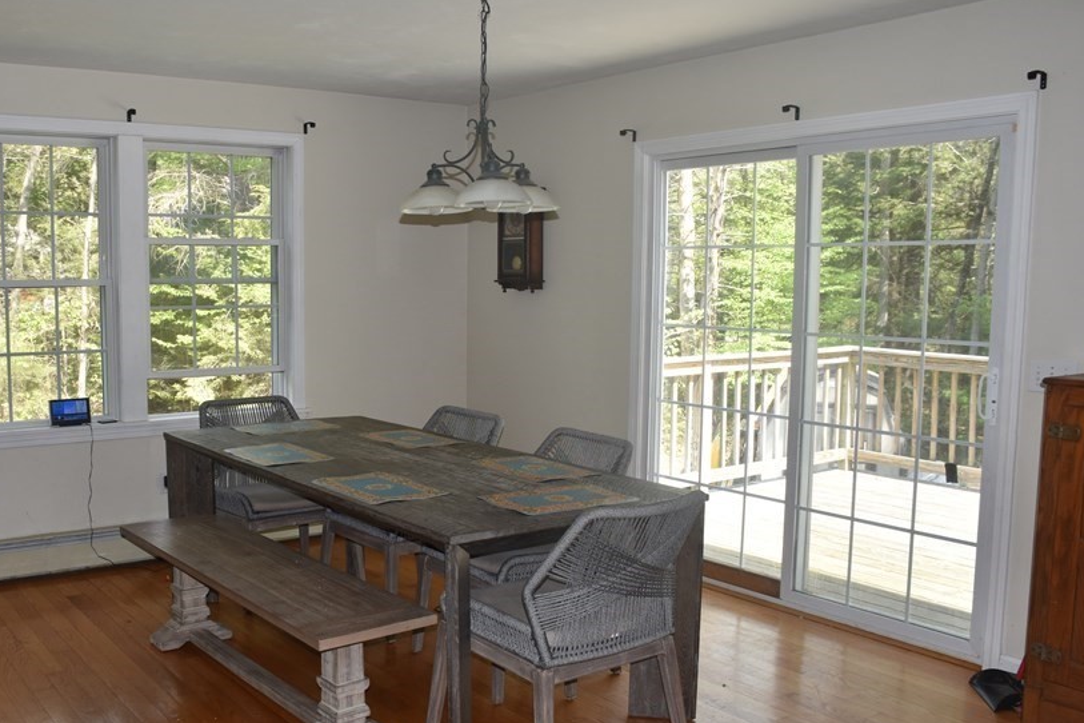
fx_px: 1024
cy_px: 384
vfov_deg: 38.9
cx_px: 412
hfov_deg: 55.2
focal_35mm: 34
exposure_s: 1/125
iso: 360
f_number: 5.6
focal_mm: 18
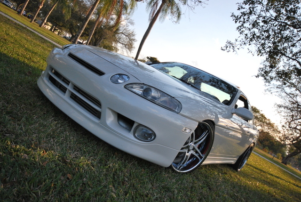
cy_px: 101
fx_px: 251
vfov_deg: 43.8
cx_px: 150
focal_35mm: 30
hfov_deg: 61.8
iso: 400
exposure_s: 1/500
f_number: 7.1
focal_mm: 20
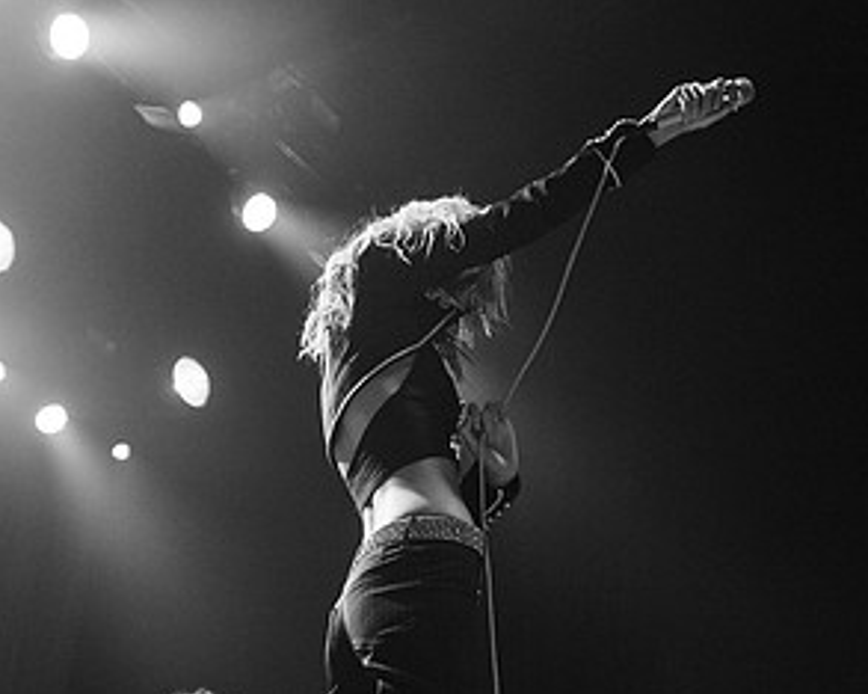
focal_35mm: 51
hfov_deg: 36.3
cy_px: 500
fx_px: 1309
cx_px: 286
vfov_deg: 29.3
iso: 2500
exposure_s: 1/200
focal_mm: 24
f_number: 3.2
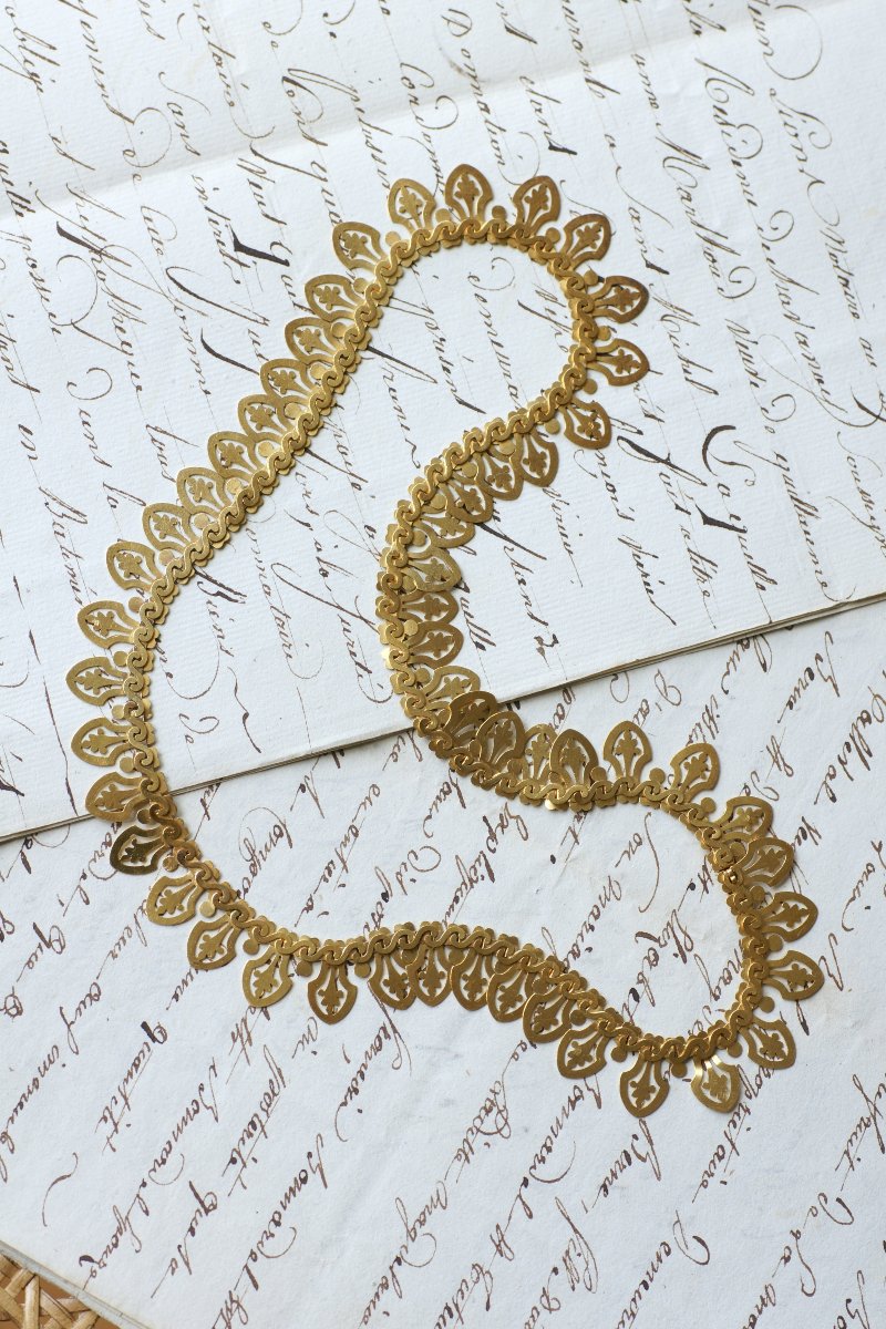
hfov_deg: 13.0
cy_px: 664
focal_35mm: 105
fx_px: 3876
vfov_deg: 19.5
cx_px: 443
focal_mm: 70
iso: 200
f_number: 5.6
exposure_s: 1/160
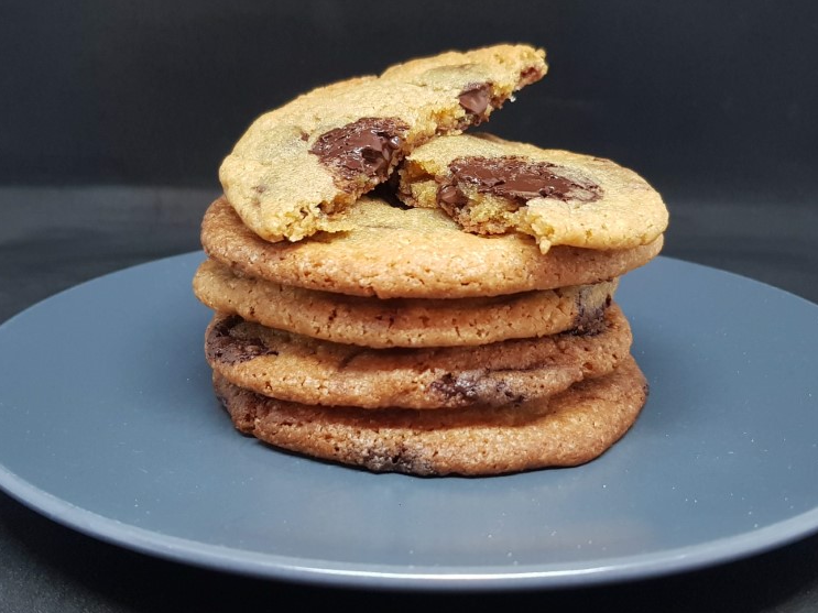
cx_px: 434
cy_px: 294
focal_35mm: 28
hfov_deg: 63.4
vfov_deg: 49.7
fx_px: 662
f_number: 1.7
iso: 200
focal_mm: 4.2
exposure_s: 1/33
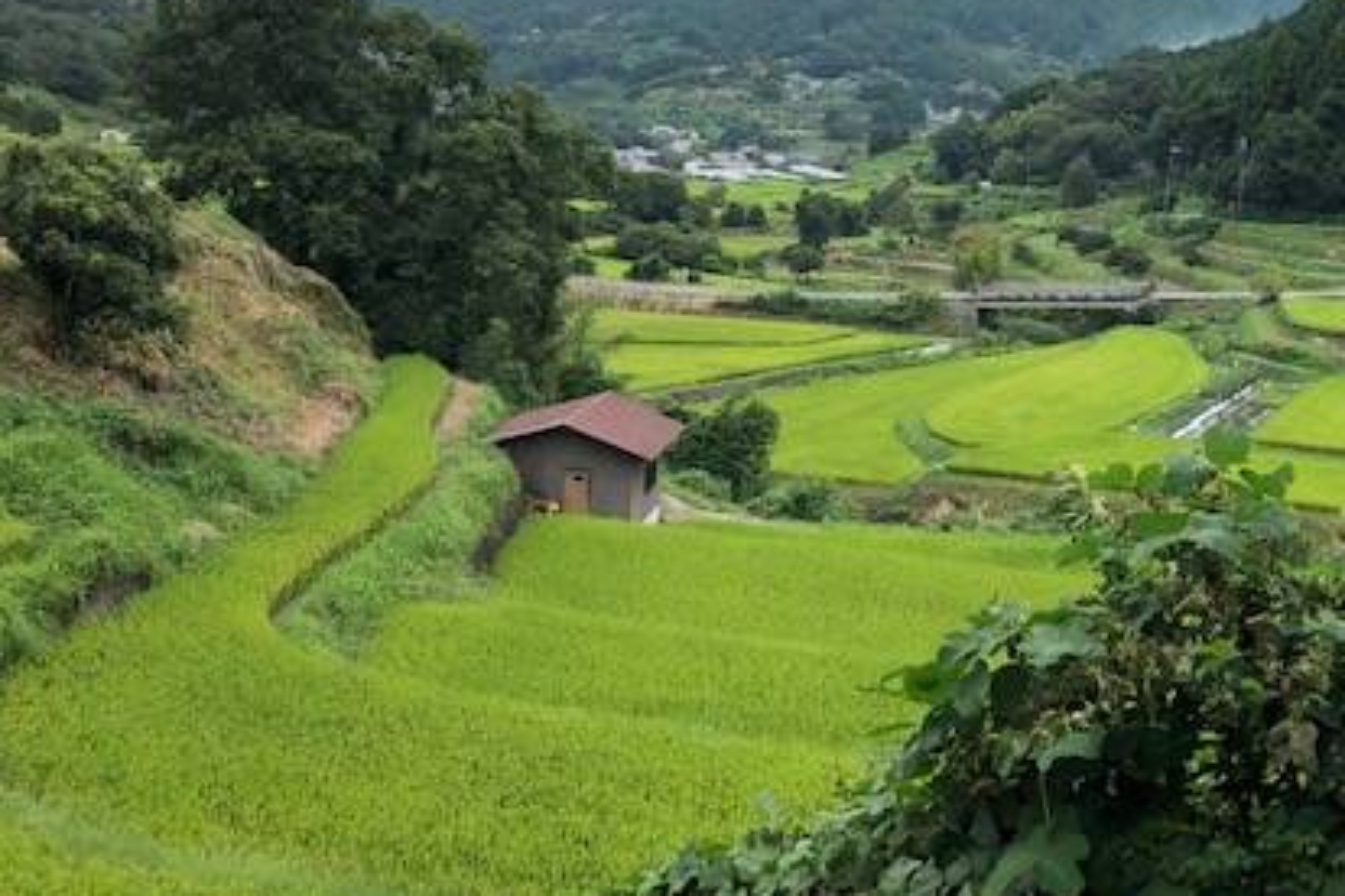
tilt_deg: -0.7
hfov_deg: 42.1
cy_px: 159
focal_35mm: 45
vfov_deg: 29.1
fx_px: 1681
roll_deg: -2.4
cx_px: 1033
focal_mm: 3.99
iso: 20
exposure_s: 1/1000
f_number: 1.8
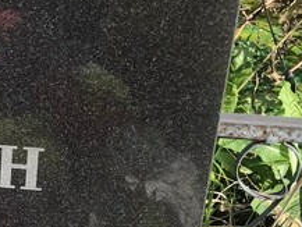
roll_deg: +2.6
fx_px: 899
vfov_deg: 14.0
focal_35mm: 103
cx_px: -175
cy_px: 253
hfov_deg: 16.9
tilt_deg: -31.7
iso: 20
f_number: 1.8
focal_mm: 3.99
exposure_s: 1/1100
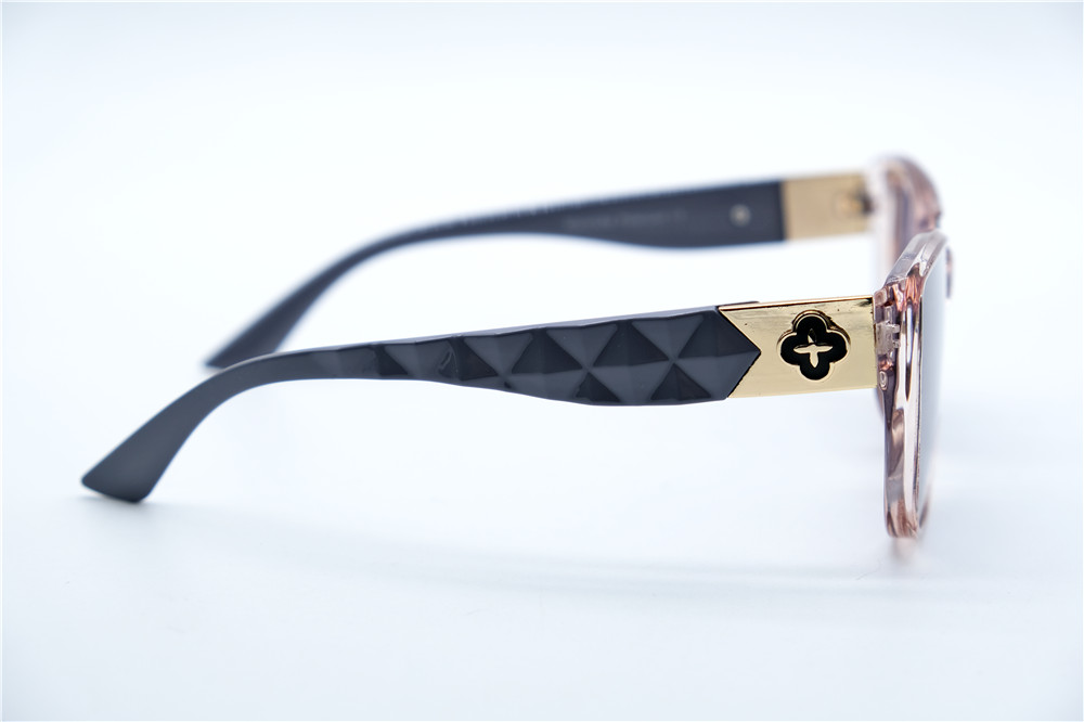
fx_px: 2498
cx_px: 542
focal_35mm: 83
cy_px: 361
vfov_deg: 16.4
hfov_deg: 24.5
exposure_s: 1/160
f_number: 5.6
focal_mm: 55
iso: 160
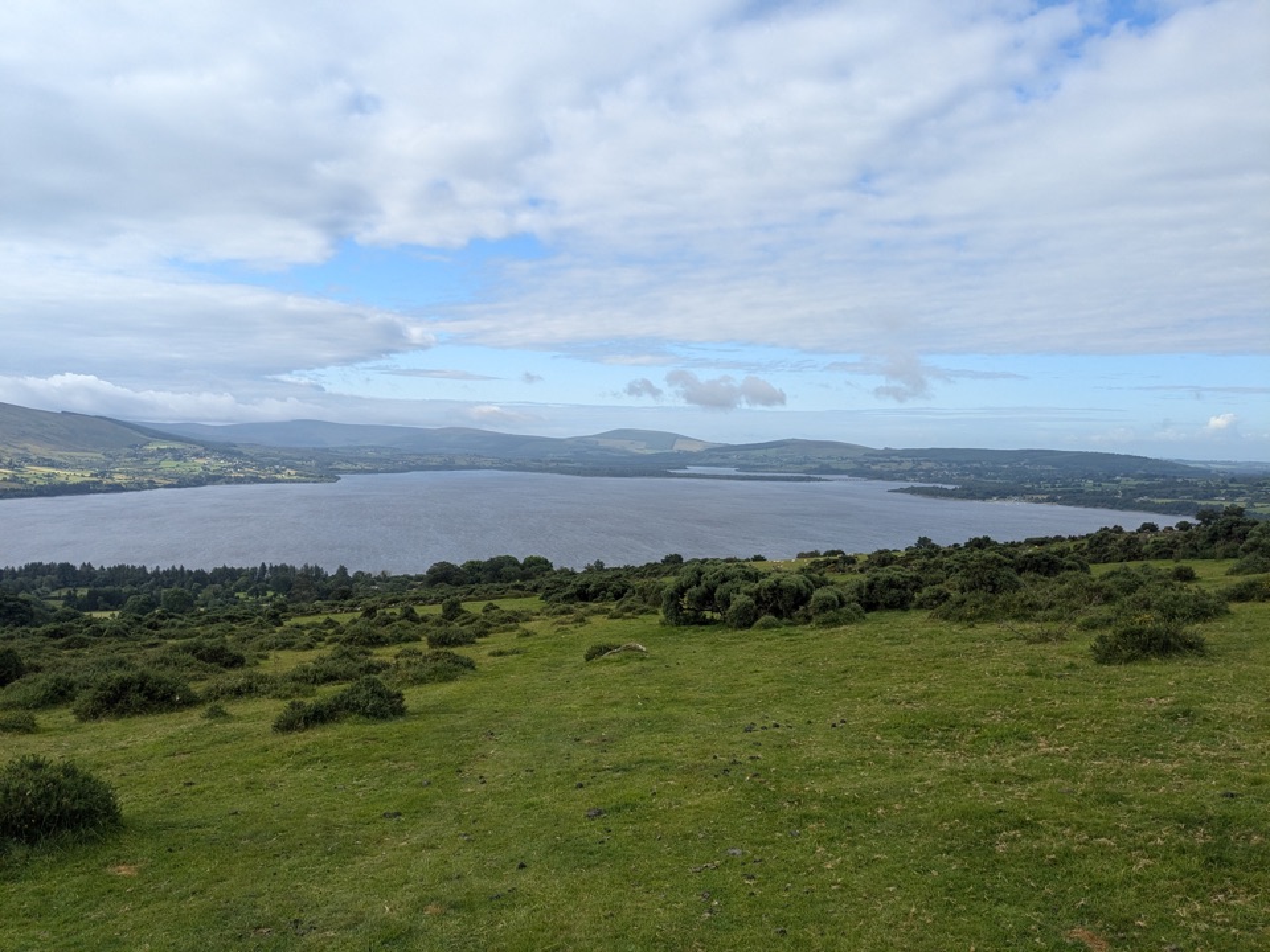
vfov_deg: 51.4
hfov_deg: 65.3
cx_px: 635
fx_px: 991
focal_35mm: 27
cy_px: 476
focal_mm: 4.38
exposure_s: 1/2597
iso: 59
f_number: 1.73
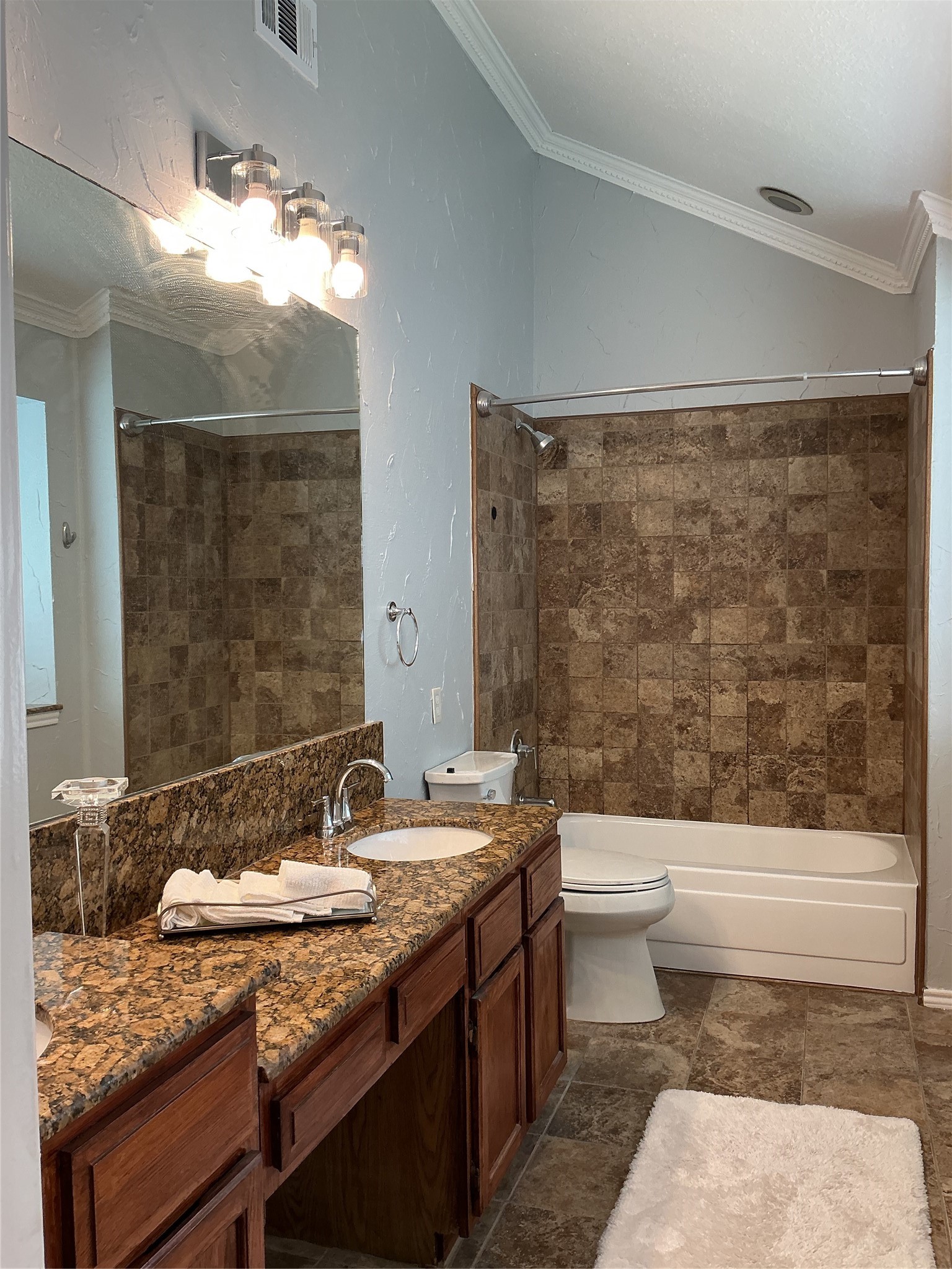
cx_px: 476
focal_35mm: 29
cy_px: 634
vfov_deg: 61.7
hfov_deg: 48.2
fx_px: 1063
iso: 40
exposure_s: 1/60
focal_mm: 3
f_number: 1.8
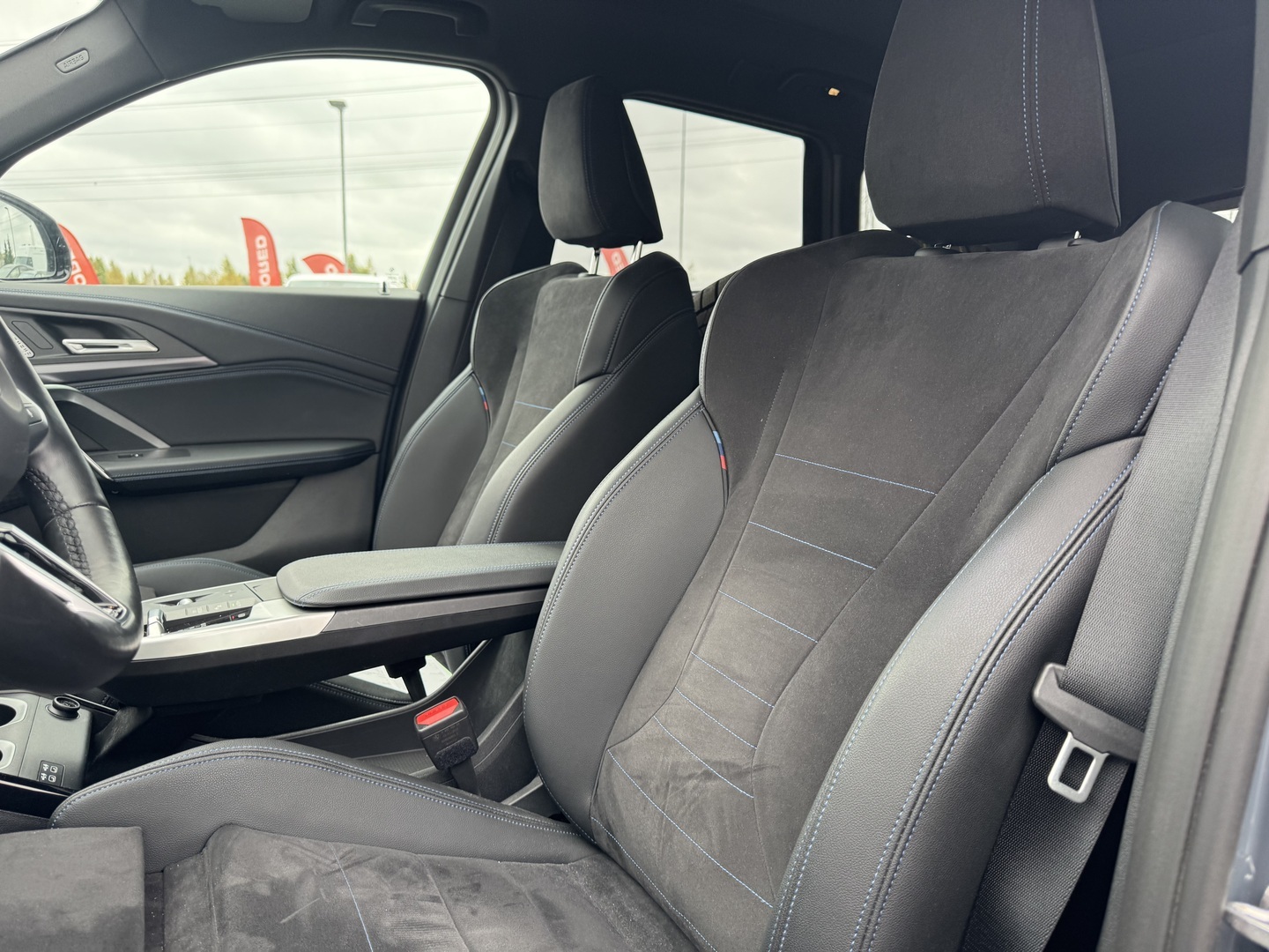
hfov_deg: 71.6
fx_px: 880
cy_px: 476
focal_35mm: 24
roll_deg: -2.7
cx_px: 634
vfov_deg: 56.8
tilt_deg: -12.2
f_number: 1.78
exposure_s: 1/121
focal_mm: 6.76
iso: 100
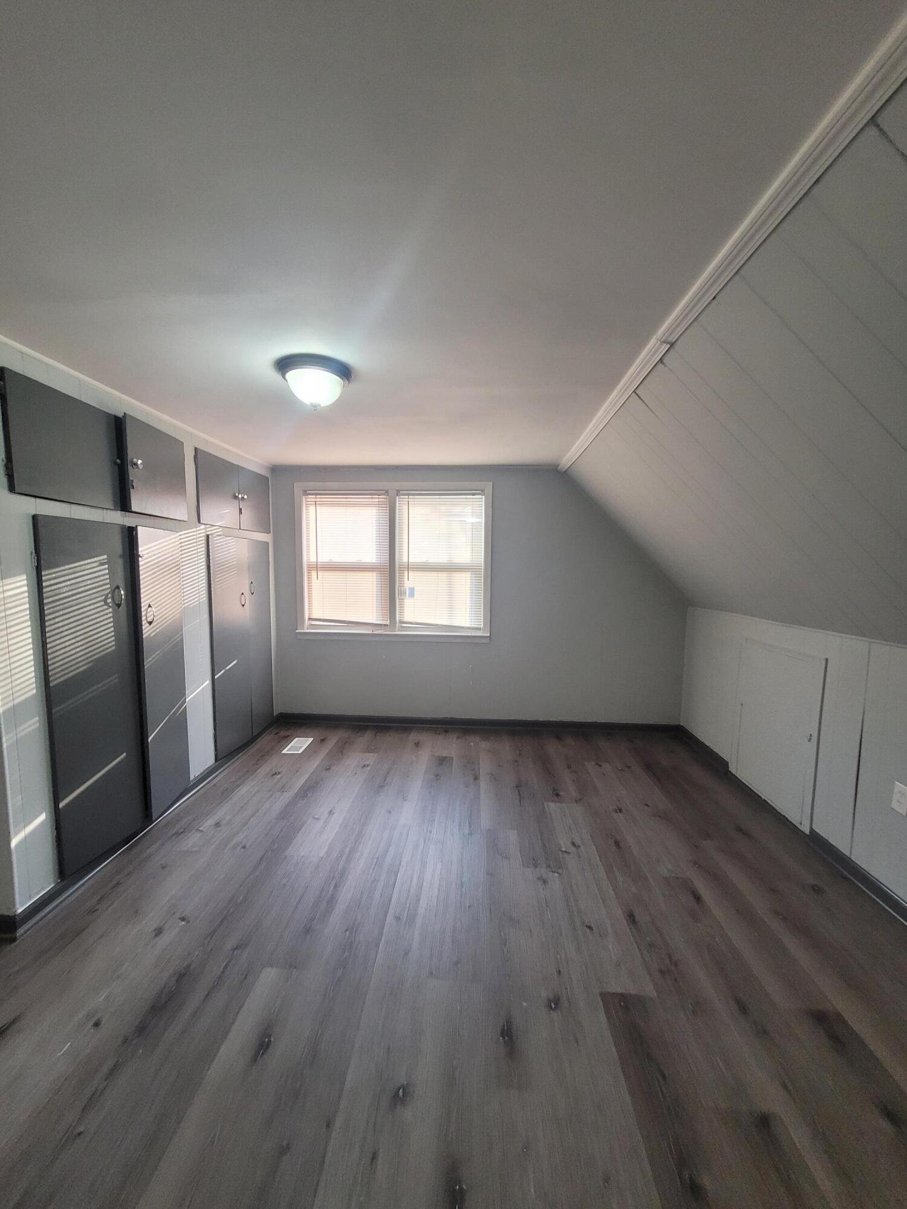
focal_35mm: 13
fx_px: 454
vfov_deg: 106.2
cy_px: 604
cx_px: 454
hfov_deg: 89.9
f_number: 2.2
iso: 200
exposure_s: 1/59
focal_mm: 1.74
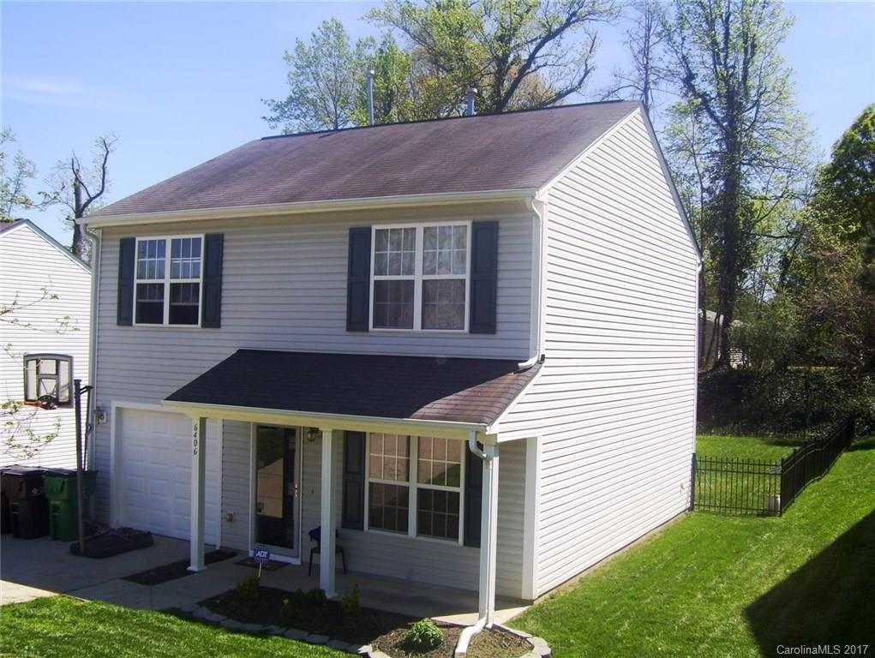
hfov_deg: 51.3
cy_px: 329
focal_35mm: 36
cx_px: 438
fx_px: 911
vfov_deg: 39.7
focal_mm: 6
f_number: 4.8
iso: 80
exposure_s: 1/400
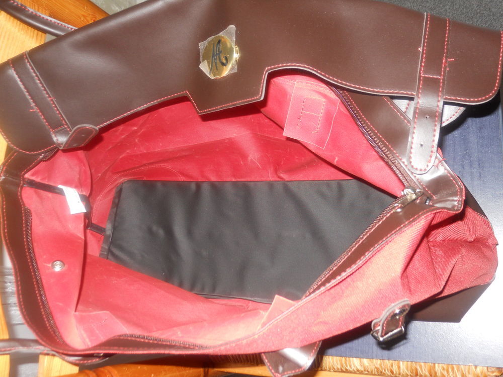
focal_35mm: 32
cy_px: 188
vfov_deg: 44.2
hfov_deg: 56.8
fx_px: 465
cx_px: 252
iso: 100
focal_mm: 5.7
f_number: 2.8
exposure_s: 1/25
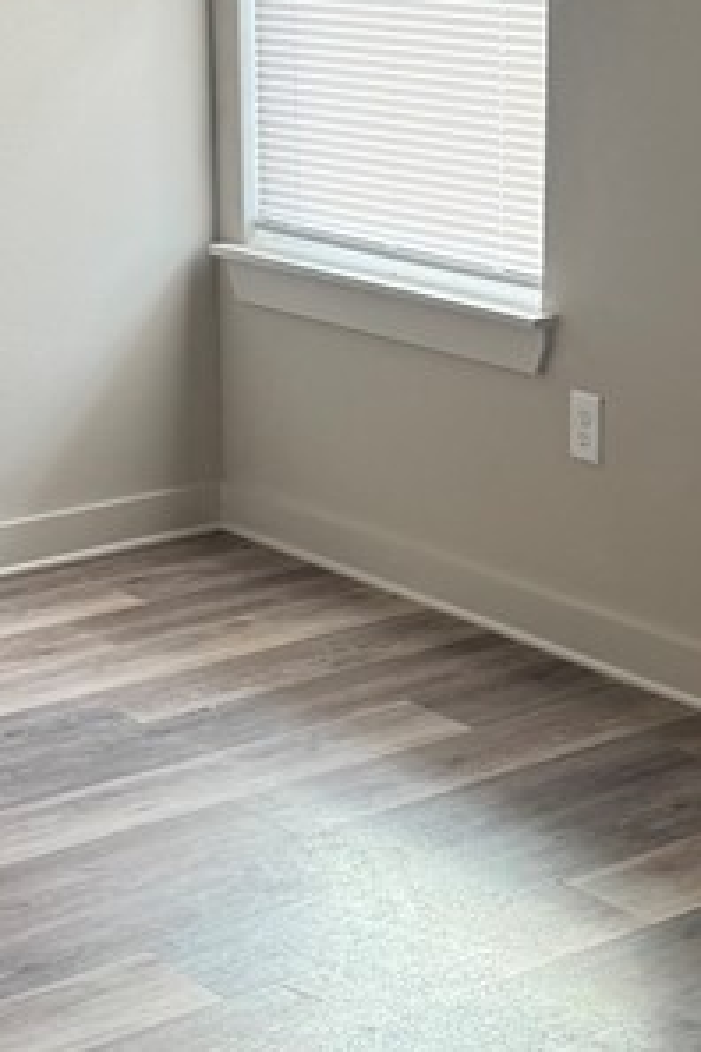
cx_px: 425
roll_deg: +0.6
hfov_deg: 15.9
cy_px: 464
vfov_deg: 23.6
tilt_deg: -15.2
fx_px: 2512
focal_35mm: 86
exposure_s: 1/113
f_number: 1.78
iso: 200
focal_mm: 6.76
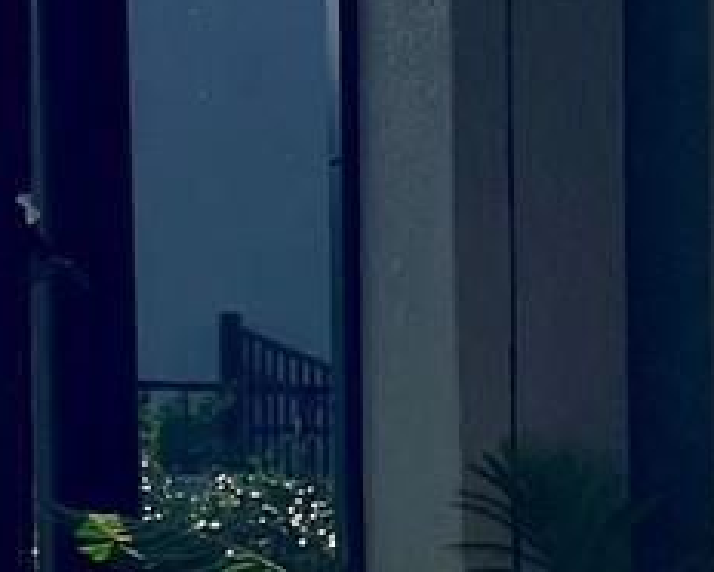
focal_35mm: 168
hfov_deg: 9.4
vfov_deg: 9.2
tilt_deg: +0.6
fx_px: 3553
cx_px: -1339
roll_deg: +0.2
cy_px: 154
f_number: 1.6
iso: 32
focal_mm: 5.1
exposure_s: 1/4717
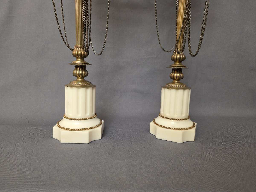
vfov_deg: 58.9
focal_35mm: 23
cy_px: 96
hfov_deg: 73.9
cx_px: 128
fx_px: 170
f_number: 1.7
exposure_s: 1/100
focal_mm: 6.3
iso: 640
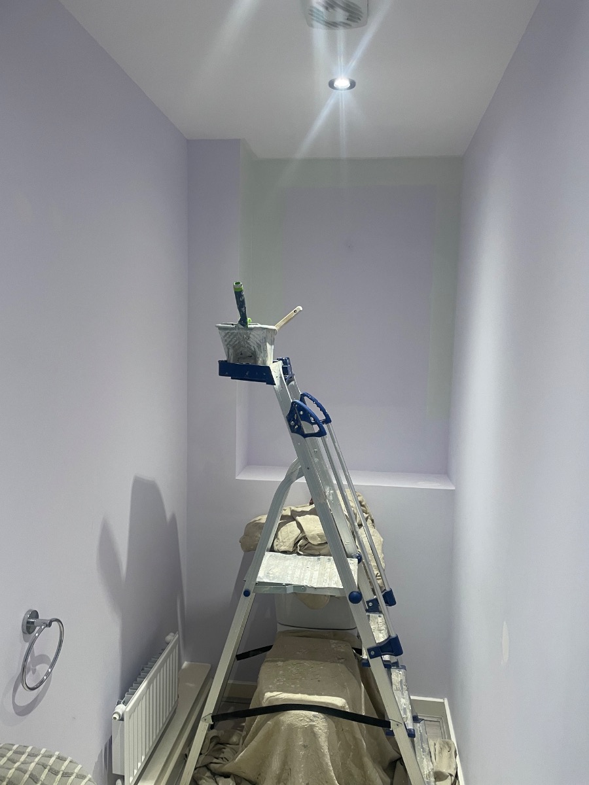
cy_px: 392
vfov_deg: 67.3
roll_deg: -0.6
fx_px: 590
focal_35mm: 26
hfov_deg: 53.1
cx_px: 294
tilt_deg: -5.2
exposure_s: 1/50
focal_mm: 4.2
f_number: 1.6
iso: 125
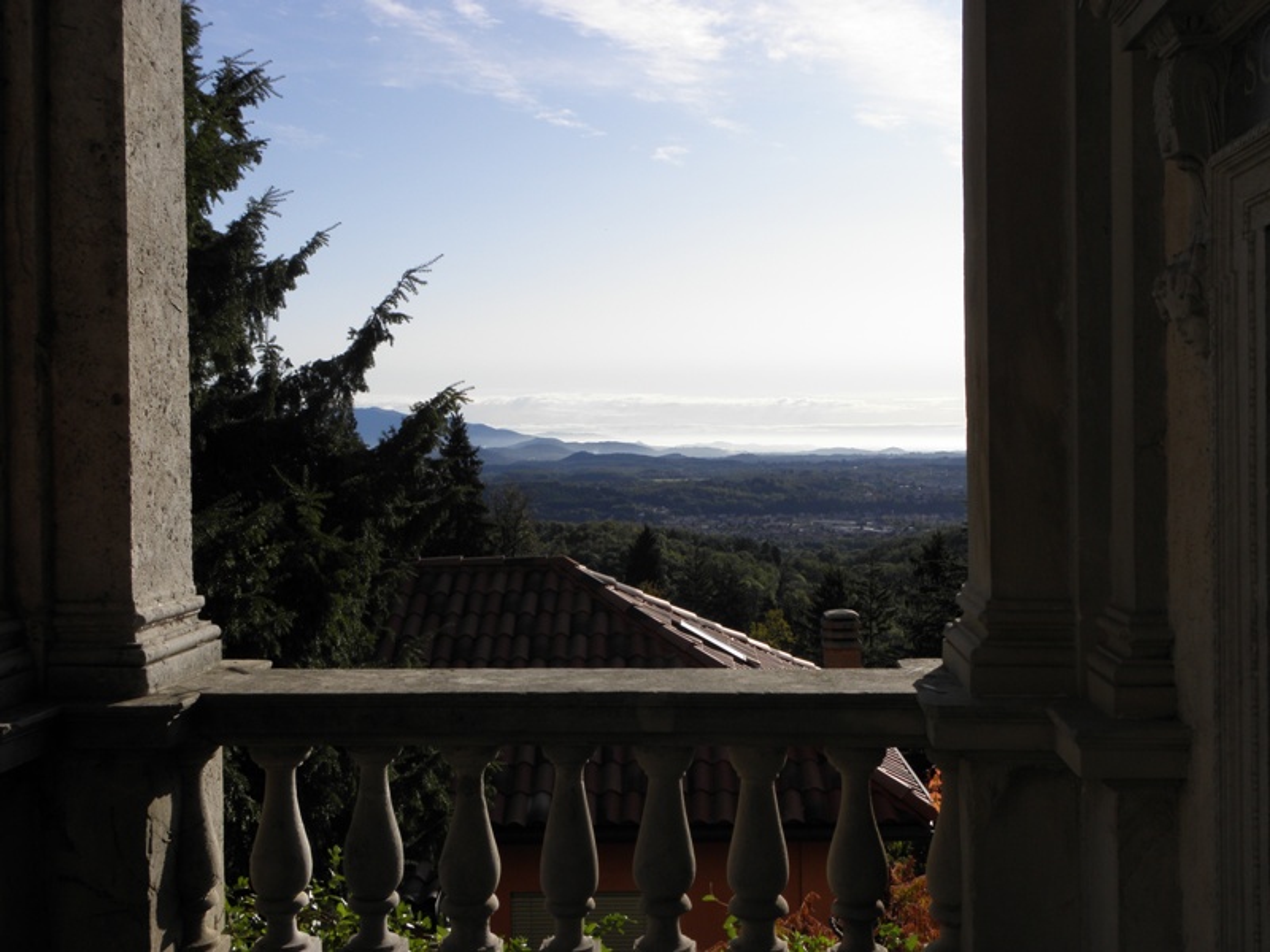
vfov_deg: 35.1
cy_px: 476
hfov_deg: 45.8
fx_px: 1504
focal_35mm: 41
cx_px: 635
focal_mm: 7.31
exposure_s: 1/400
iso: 64
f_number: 5.6
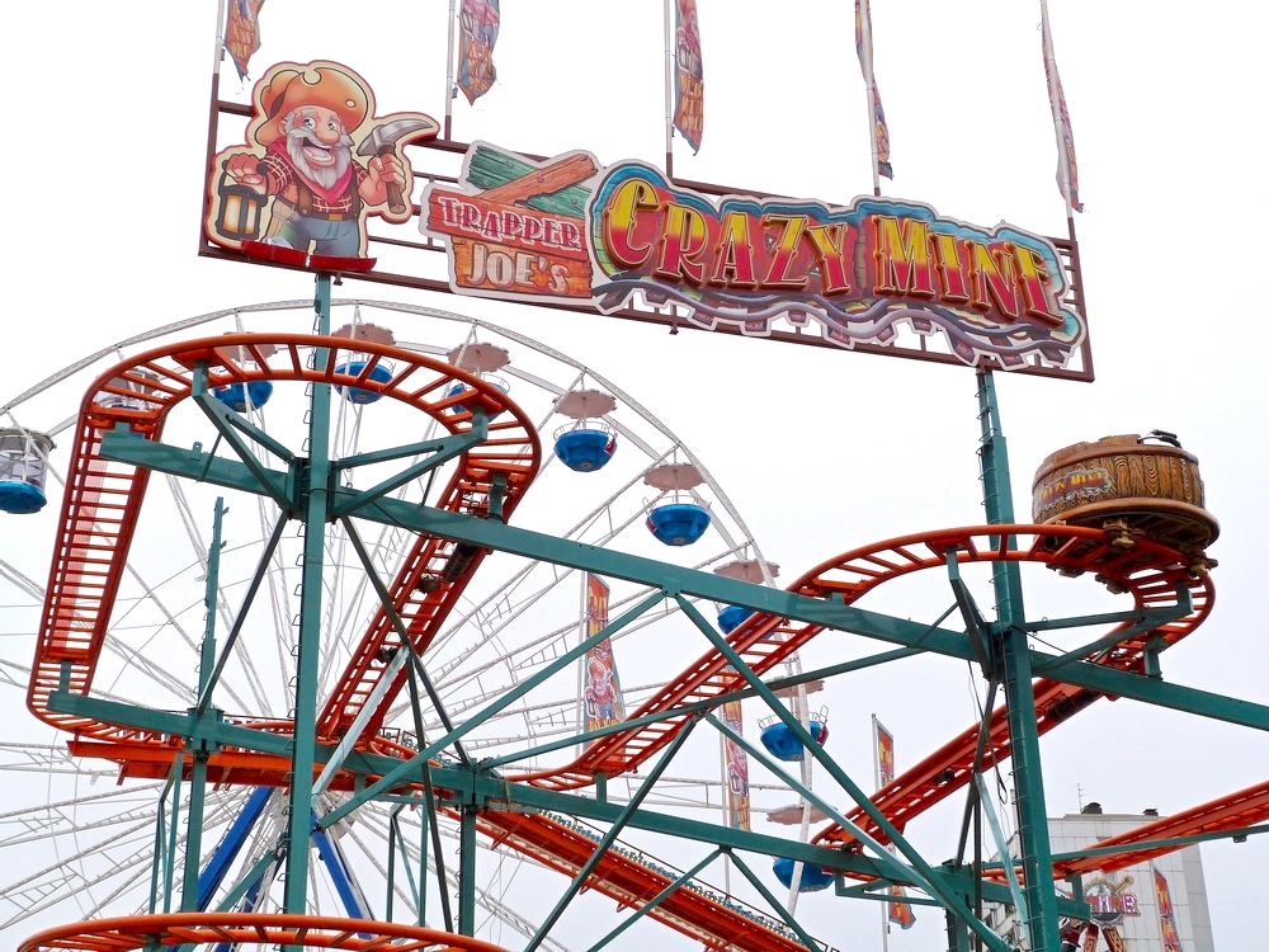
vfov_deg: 27.5
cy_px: 476
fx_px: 1943
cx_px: 634
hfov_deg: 36.2
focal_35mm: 53
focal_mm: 9.4
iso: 100
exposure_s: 1/500
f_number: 5.6
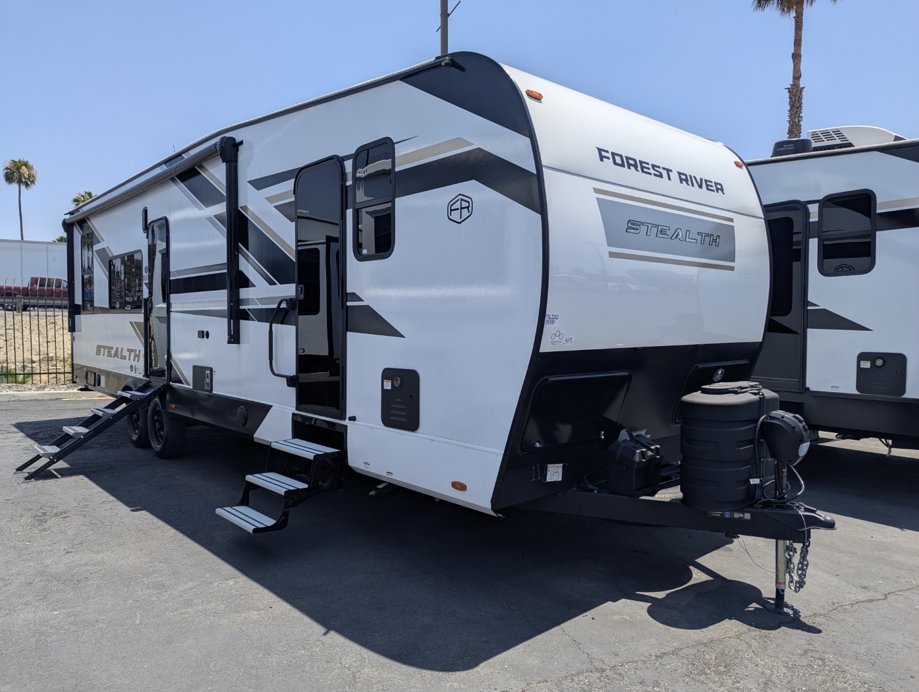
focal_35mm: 24
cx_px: 460
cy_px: 346
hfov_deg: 71.5
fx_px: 638
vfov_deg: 56.9
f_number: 1.85
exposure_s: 1/2463
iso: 47
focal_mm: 6.81
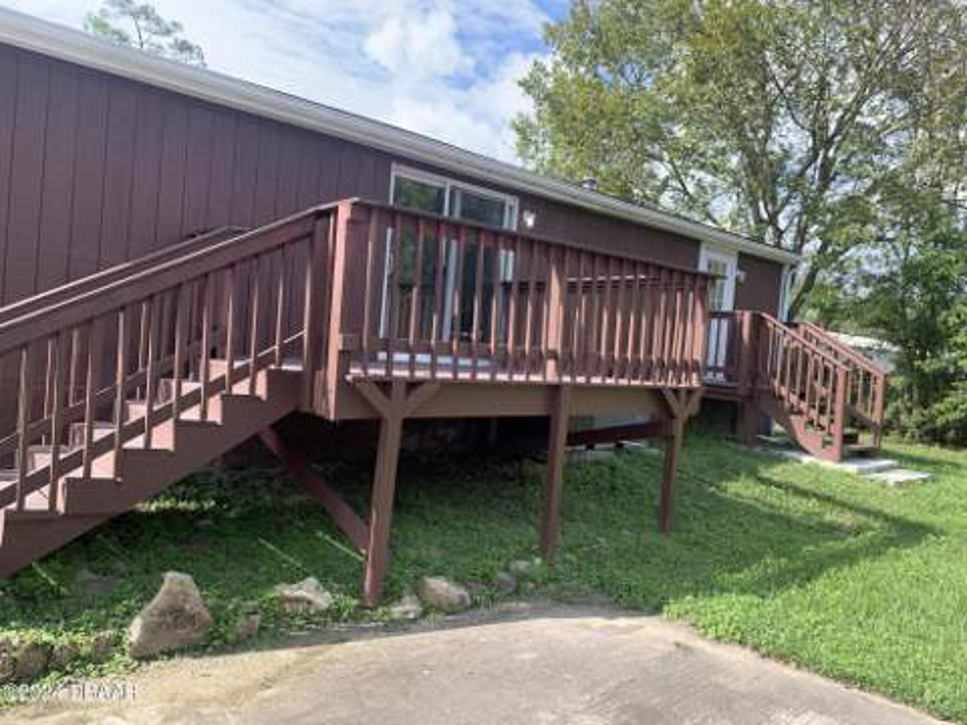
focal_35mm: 26
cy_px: 362
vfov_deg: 53.1
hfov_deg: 67.3
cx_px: 484
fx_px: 726
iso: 25
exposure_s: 1/635
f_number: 1.8
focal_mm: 4.25
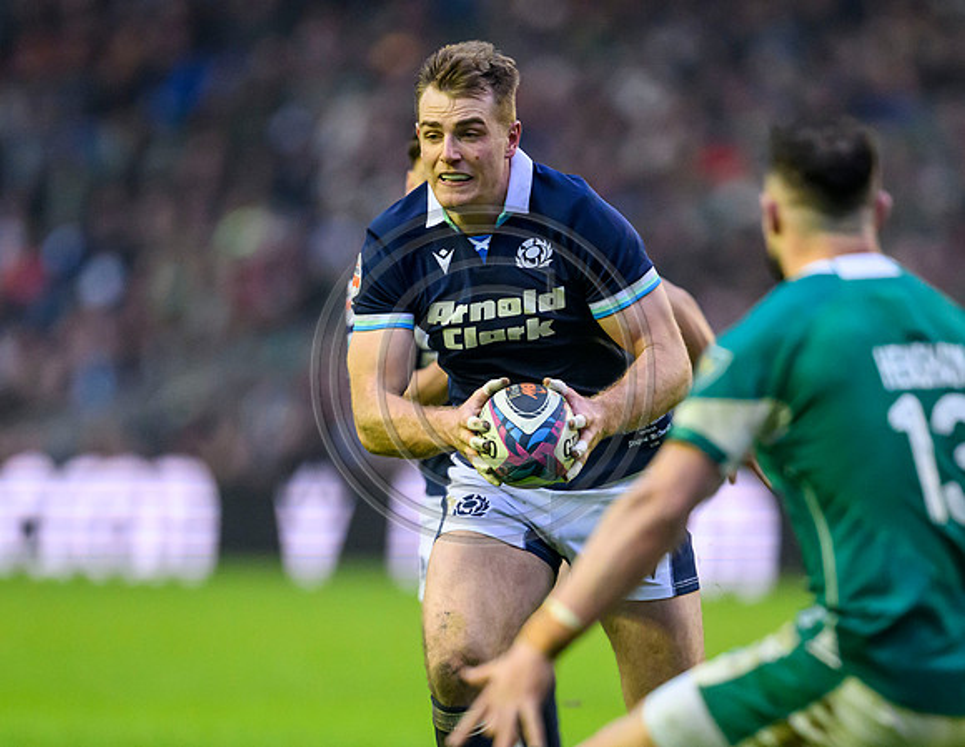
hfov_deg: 2.9
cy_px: 574
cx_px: 631
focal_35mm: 679
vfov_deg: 2.2
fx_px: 19137
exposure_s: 1/2000
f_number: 2.8
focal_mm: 400
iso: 5000
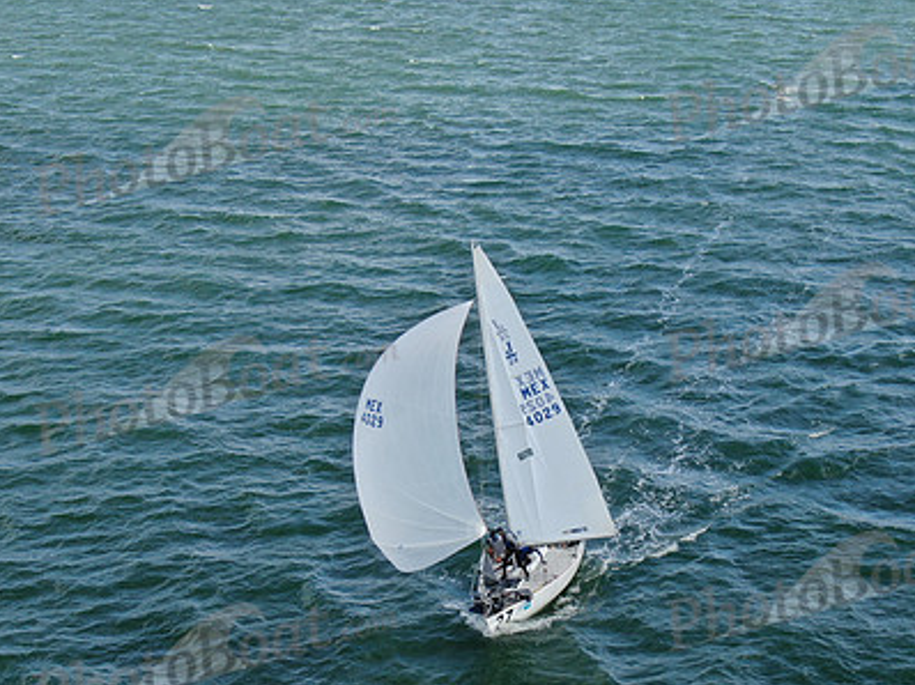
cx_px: 533
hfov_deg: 27.8
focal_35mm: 70
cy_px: 486
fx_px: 1849
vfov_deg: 20.9
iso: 100
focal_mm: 8.6
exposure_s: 1/500
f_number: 3.8
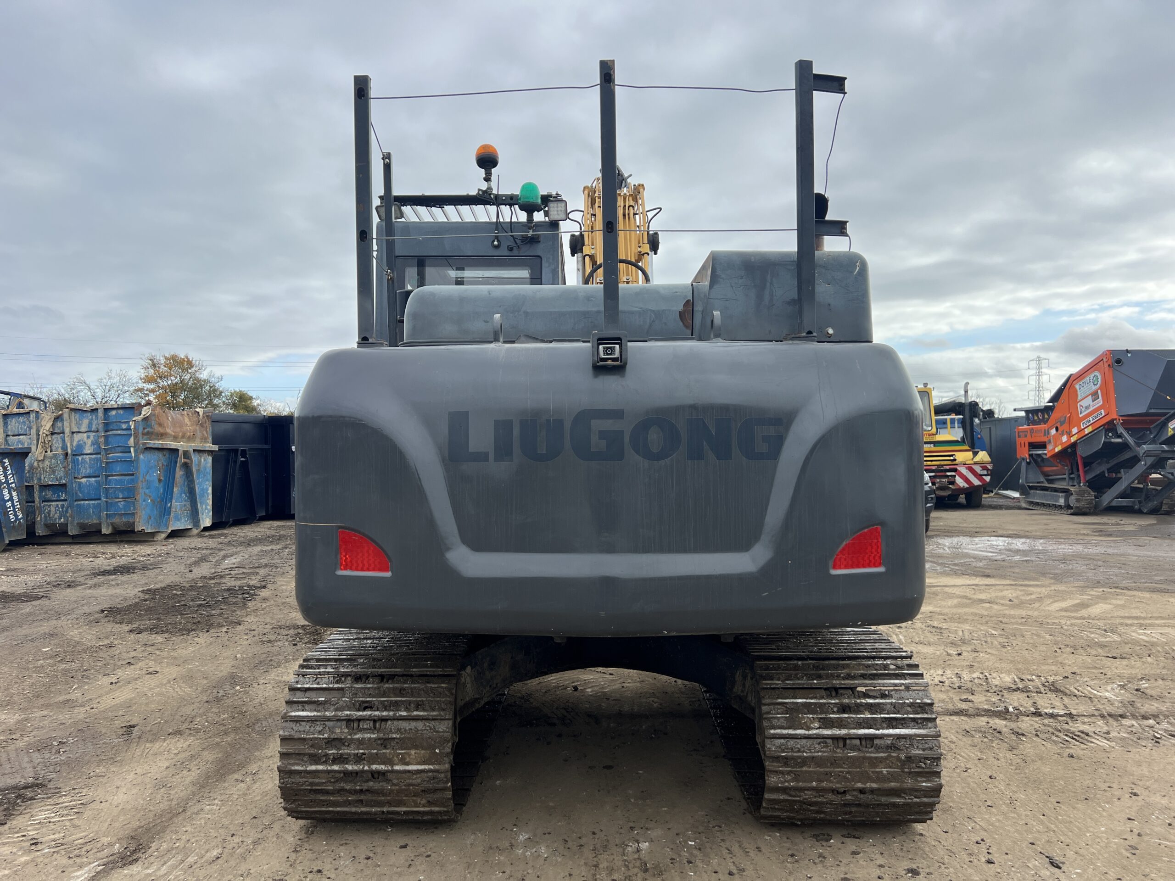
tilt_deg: +0.9
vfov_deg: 53.1
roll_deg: +1.3
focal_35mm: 26
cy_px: 440
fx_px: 883
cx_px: 588
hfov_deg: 67.3
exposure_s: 1/2299
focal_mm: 5.7
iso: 50
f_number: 1.5
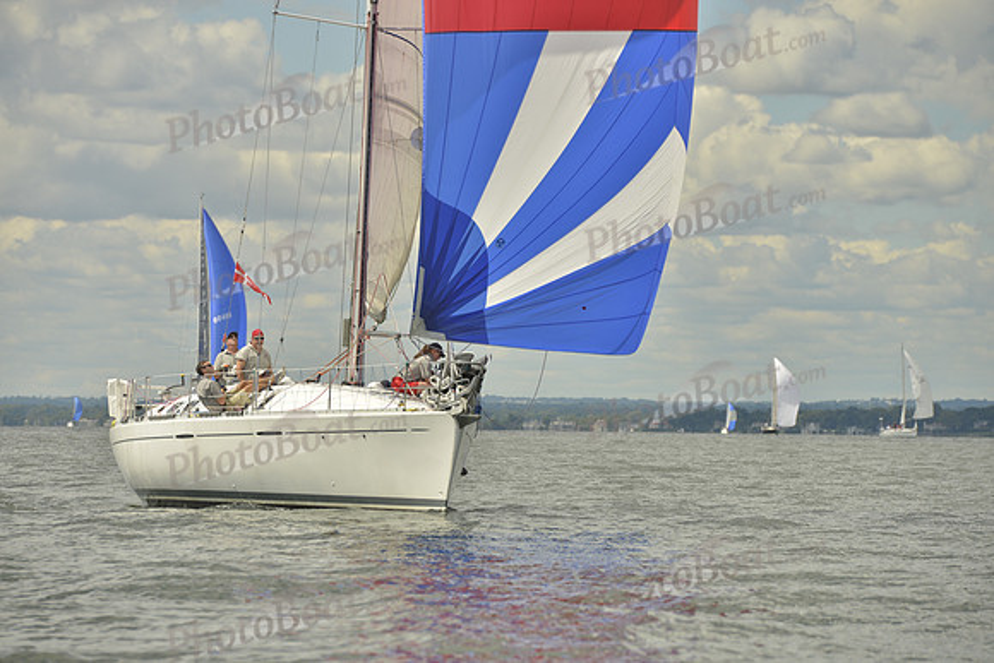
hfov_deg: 10.3
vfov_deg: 6.9
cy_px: 332
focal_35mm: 200
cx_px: 497
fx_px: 5523
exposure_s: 1/1000
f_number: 9
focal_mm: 200
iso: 200
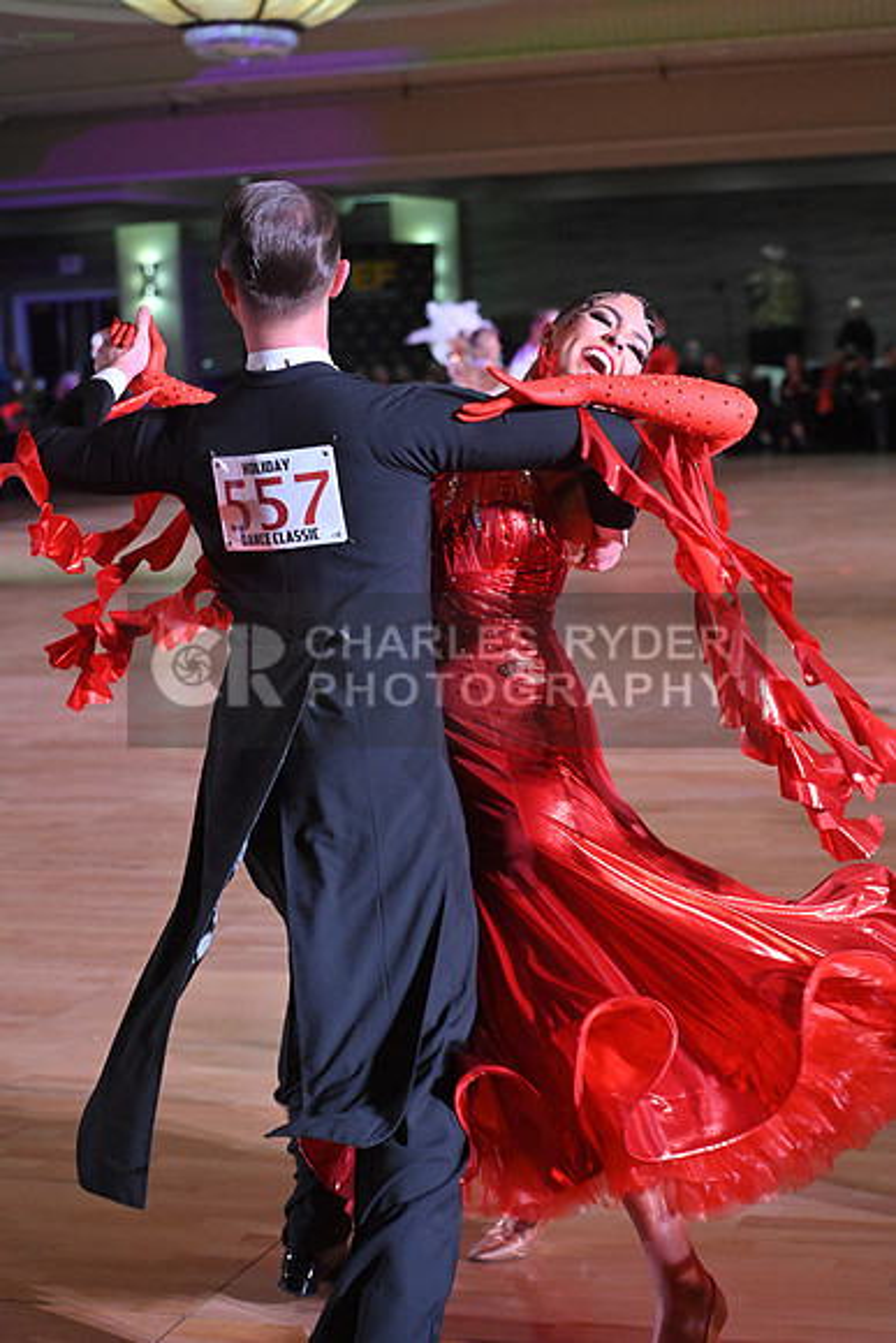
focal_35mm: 72
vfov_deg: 28.1
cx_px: 448
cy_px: 672
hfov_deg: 18.9
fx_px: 2686
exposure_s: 1/400
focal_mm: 72
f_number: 5
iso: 5000
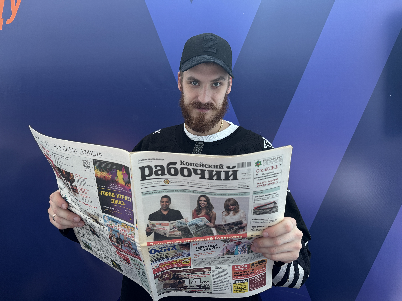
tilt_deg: -1.0
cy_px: 150
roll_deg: +0.0
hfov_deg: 71.6
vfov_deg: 56.8
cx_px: 201
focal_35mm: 24
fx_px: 279
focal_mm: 6.76
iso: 160
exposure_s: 1/100
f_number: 1.78
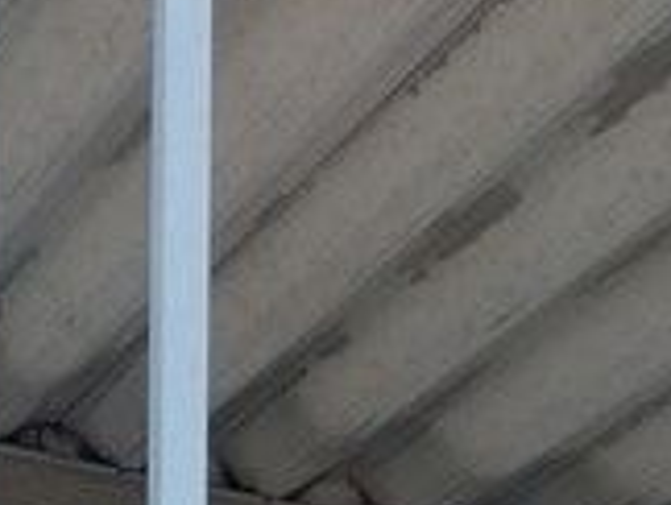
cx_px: -1048
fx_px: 3184
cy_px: 1556
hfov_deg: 10.1
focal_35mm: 164
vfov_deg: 7.8
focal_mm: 4
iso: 20
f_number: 1.8
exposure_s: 1/315
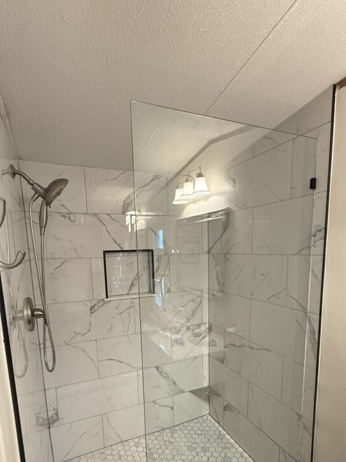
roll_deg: +0.8
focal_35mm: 20
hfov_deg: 66.0
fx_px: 266
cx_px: 172
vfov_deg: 80.1
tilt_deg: -9.2
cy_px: 291
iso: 400
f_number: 2.2
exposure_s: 1/60
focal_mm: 2.22
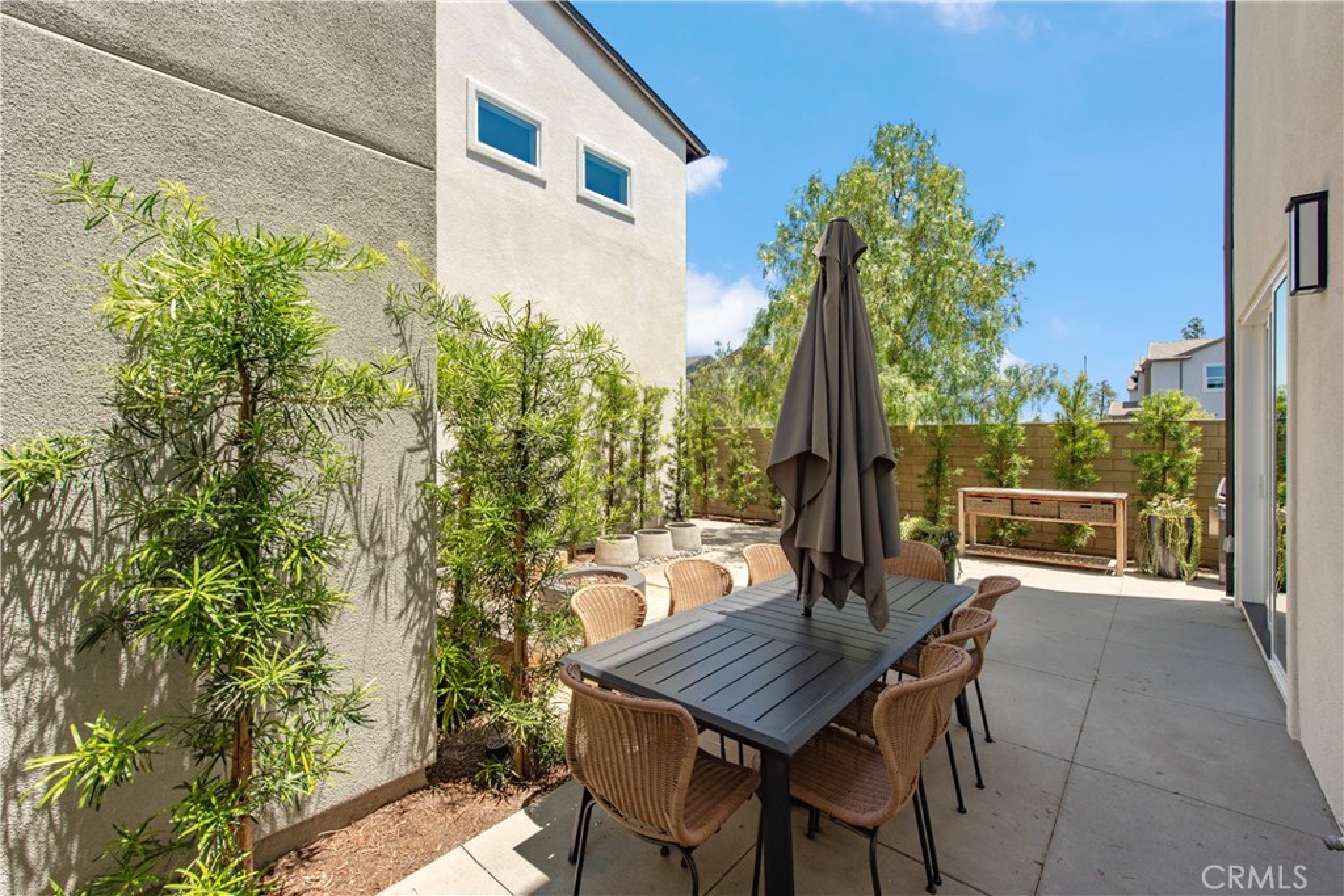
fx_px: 560
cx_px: 672
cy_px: 448
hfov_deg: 100.4
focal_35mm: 15
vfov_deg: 77.3
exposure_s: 1/320
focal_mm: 15
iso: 200
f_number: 9
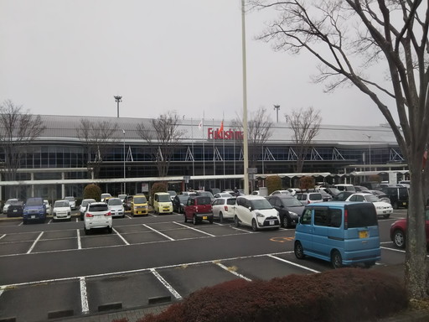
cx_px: 214
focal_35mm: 30
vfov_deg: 46.8
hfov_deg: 60.0
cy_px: 161
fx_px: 372
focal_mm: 4
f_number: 2.2
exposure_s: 1/614
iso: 20
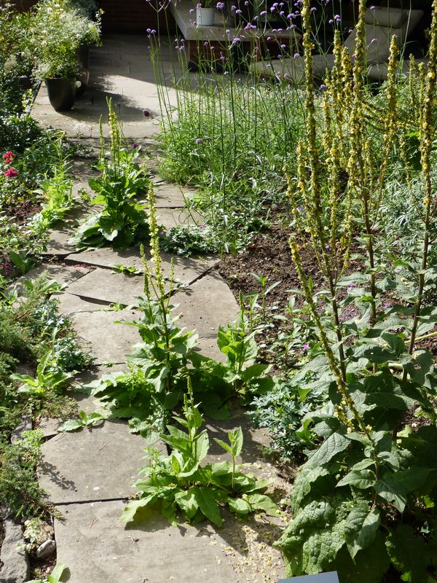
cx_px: 218
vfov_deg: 42.1
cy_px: 292
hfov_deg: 32.2
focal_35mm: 45
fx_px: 757
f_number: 4
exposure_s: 1/500
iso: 100
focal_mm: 8.1
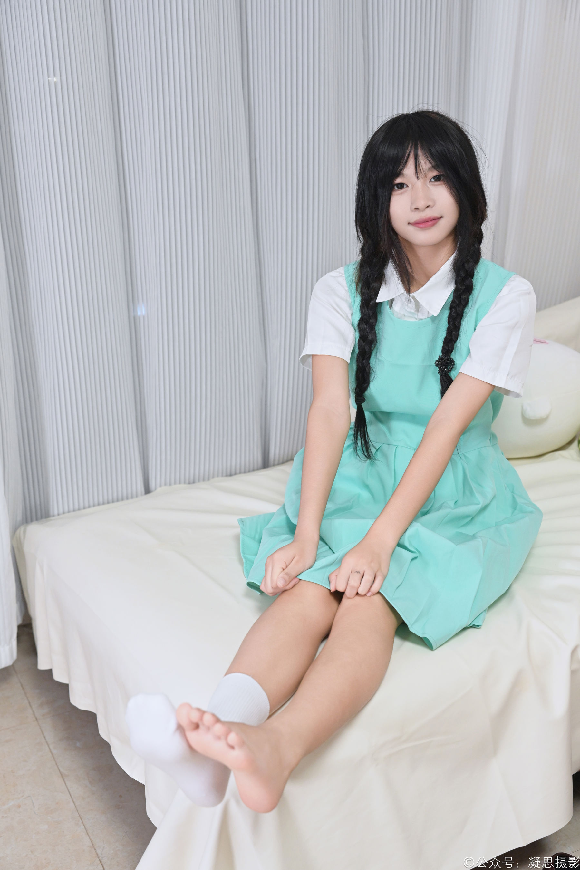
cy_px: 435
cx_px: 290
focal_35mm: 45
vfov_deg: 43.6
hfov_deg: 29.9
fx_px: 1087
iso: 3600
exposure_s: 1/100
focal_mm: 45
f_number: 4
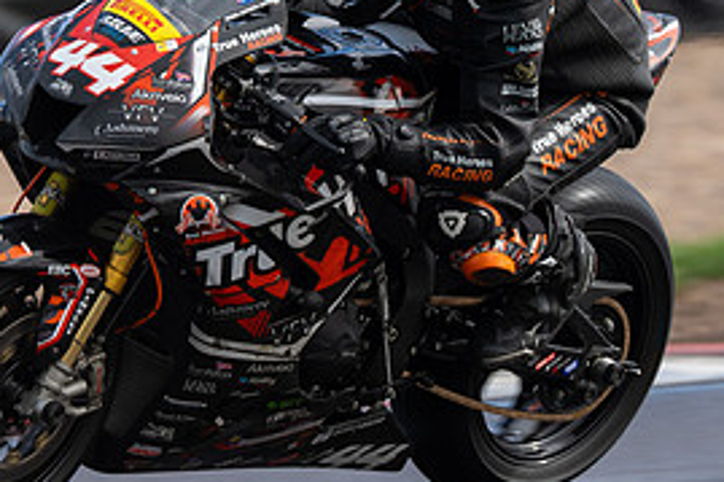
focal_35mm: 1658
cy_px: -29
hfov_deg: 1.2
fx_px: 33323
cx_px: 301
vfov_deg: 0.8
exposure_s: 1/500
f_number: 4
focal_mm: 600
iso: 80
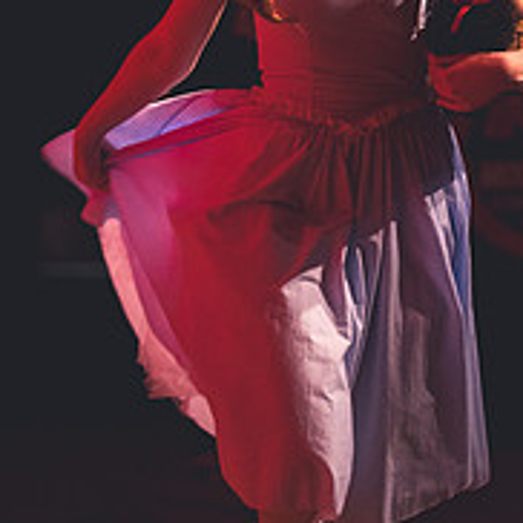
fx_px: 5760
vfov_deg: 5.2
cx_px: 307
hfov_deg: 5.2
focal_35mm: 337
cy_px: 184
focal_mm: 160
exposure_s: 1/250
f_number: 2.8
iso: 5000
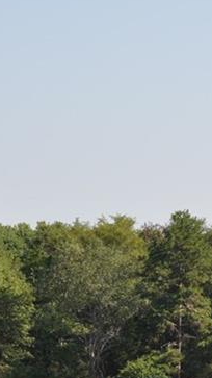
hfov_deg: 4.9
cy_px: 313
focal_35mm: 243
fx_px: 2435
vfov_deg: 8.8
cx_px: 344
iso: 200
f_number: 9
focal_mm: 55
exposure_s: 1/320
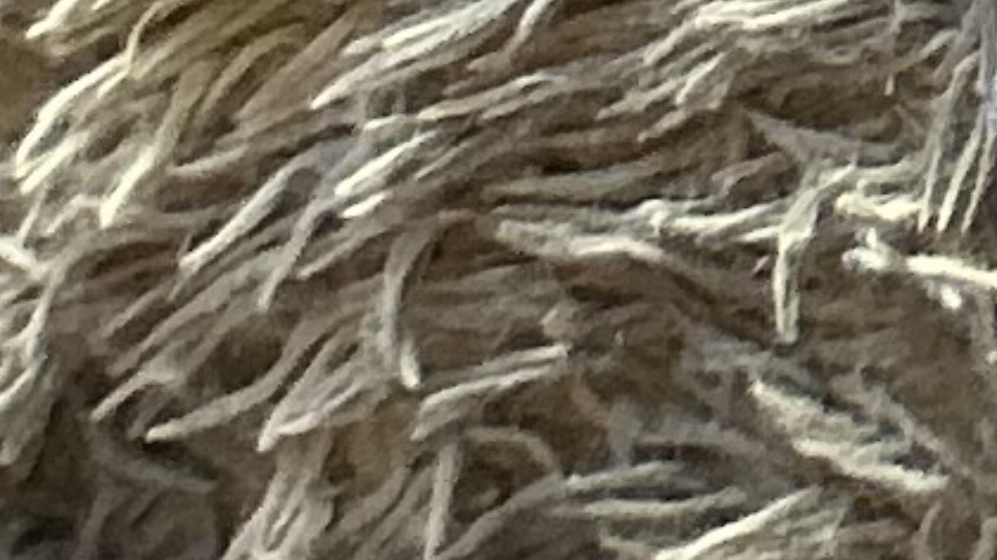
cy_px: -2767
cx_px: 3231
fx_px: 7189
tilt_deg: -83.7
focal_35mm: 272
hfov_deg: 6.9
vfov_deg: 3.8
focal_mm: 5.7
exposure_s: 1/60
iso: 125
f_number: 1.5
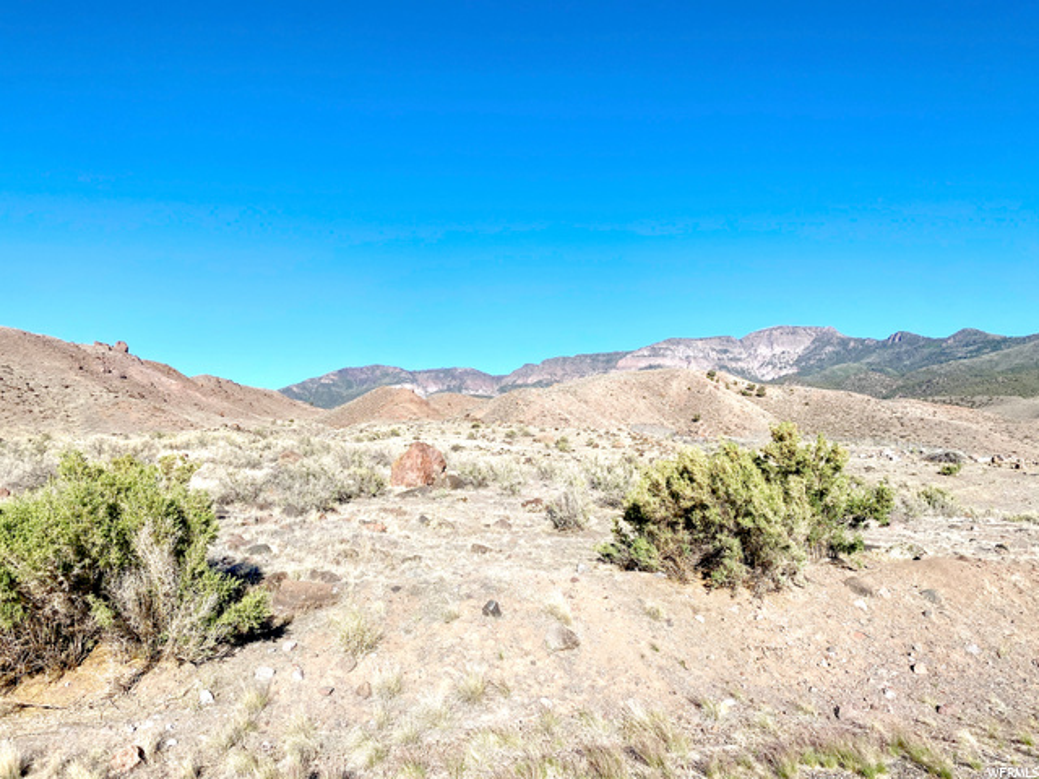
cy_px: 390
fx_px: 780
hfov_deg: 67.3
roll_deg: -0.6
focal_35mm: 26
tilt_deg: +8.8
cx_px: 520
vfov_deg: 53.1
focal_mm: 4.25
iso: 32
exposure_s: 1/2967
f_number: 1.8
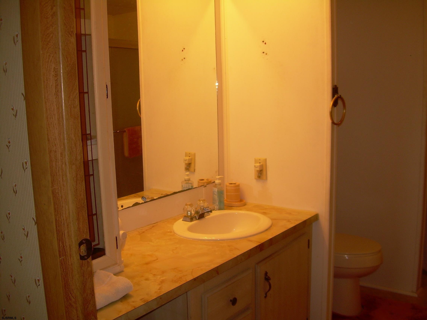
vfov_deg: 37.7
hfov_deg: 49.0
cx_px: 214
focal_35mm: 38
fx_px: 469
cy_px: 160
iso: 50
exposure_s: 1/30
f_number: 2.8
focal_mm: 6.3
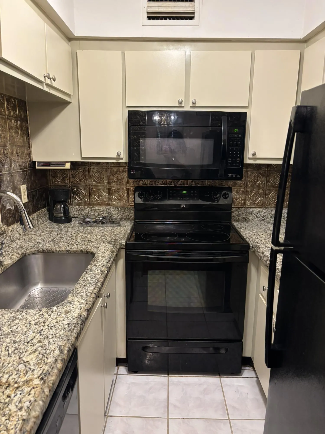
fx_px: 325
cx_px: 162
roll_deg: -1.2
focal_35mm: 26
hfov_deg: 53.1
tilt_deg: -13.0
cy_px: 217
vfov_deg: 67.3
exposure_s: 1/60
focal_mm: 5.96
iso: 250
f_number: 1.6
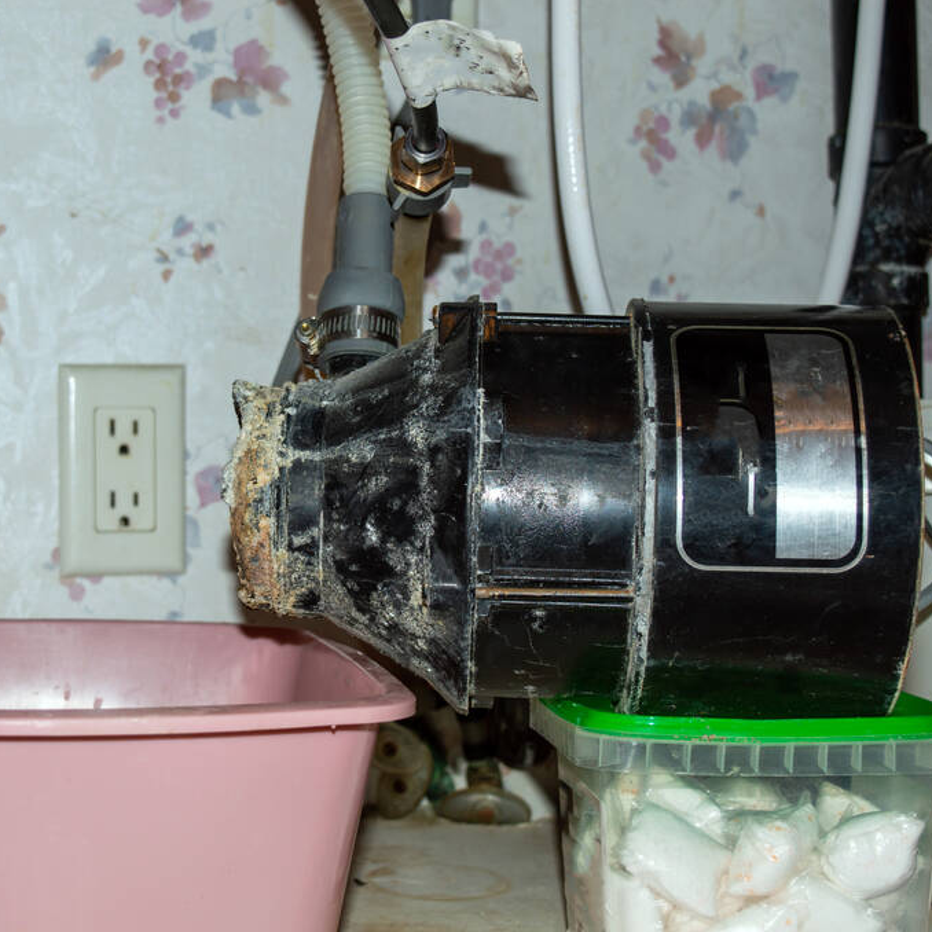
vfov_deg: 28.8
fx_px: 1817
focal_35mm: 60
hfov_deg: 28.6
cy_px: 465
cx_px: 324
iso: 100
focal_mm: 31
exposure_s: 1/60
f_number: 5.6
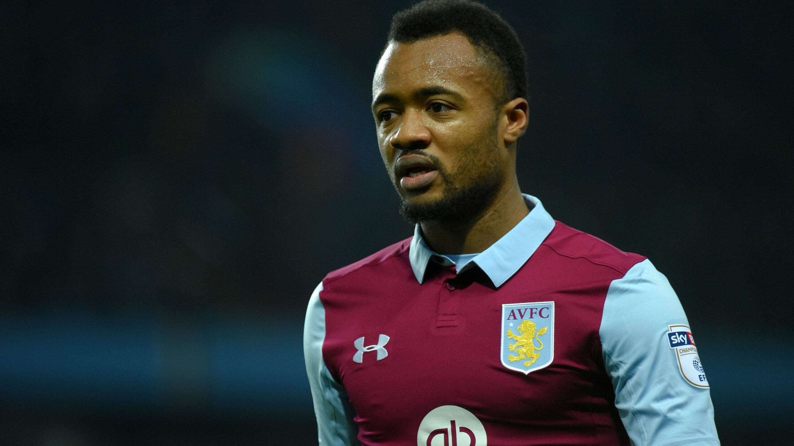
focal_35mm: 420
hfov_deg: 5.1
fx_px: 8842
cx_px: 397
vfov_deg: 2.9
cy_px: 212
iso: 4000
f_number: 4
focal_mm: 400
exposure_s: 1/1600
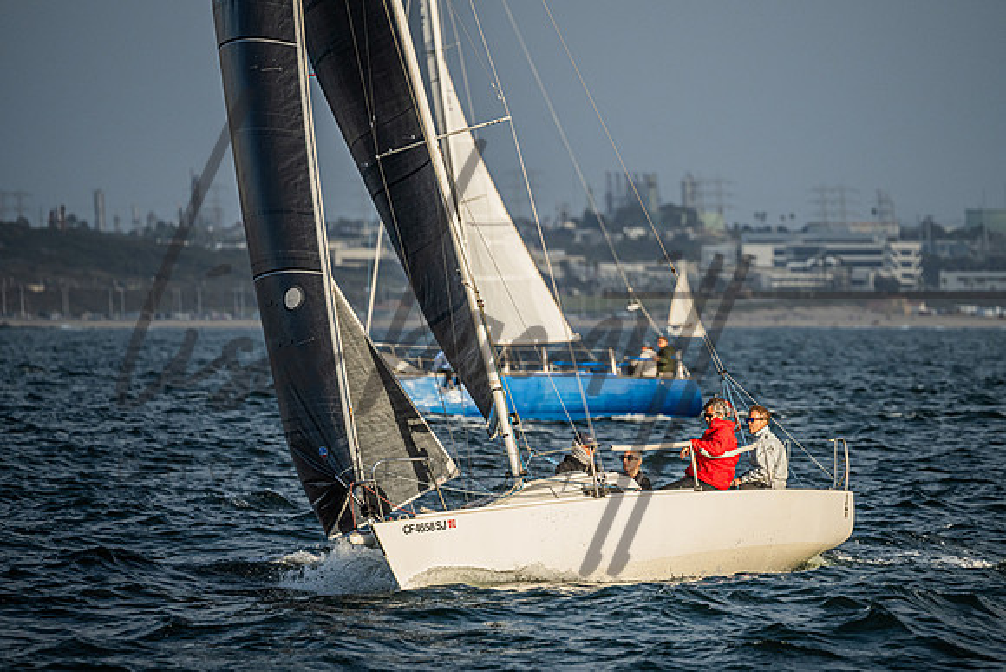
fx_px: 11273
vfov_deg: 3.4
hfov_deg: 5.1
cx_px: 604
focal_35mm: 403
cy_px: 335
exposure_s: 1/3200
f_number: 5.3
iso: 400
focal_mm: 310
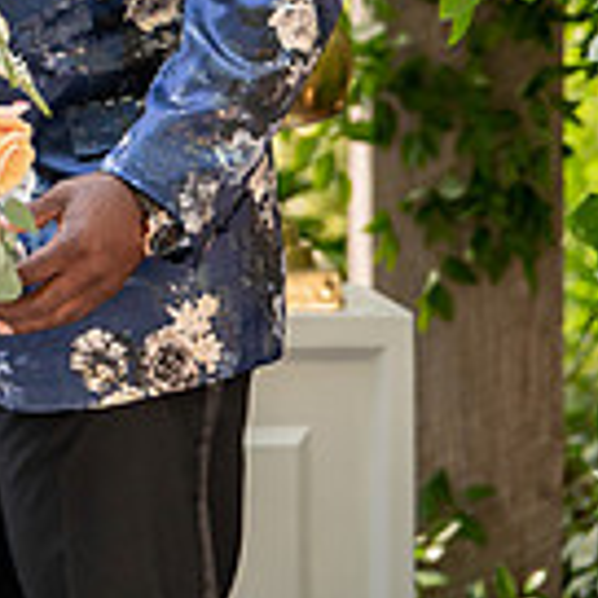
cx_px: -498
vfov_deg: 4.2
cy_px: -231
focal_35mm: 420
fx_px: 8209
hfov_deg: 4.1
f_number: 4
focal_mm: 112
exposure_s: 1/160
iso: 200
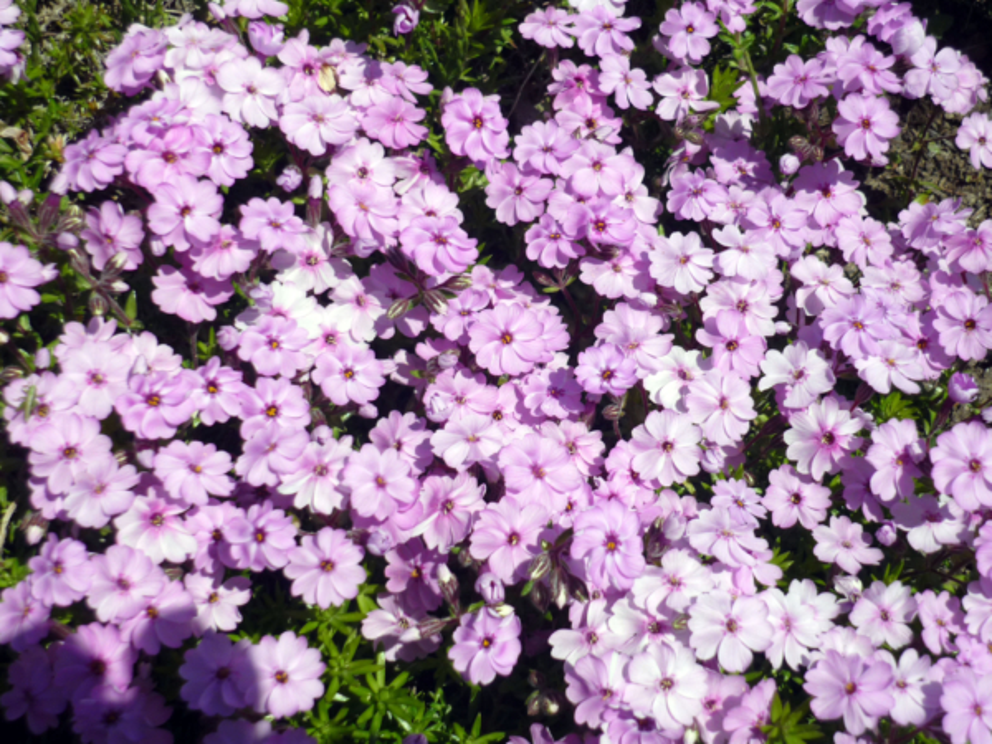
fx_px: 1347
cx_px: 496
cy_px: 372
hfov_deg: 40.4
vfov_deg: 30.9
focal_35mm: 47
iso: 100
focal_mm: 7.8
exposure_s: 1/320
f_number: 9
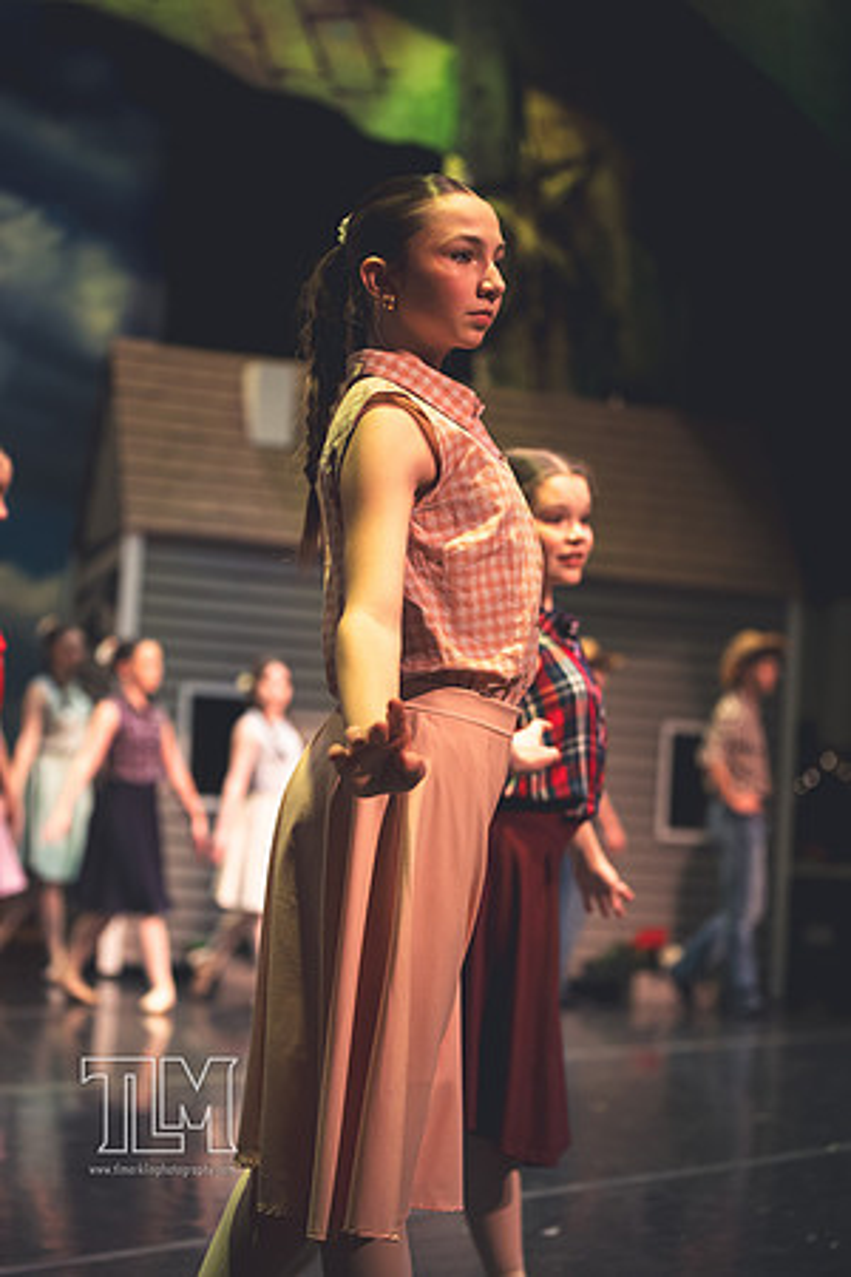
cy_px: 638
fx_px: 2482
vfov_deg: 28.8
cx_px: 426
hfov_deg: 19.5
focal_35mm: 70
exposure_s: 1/250
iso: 2200
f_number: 2.8
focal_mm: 70
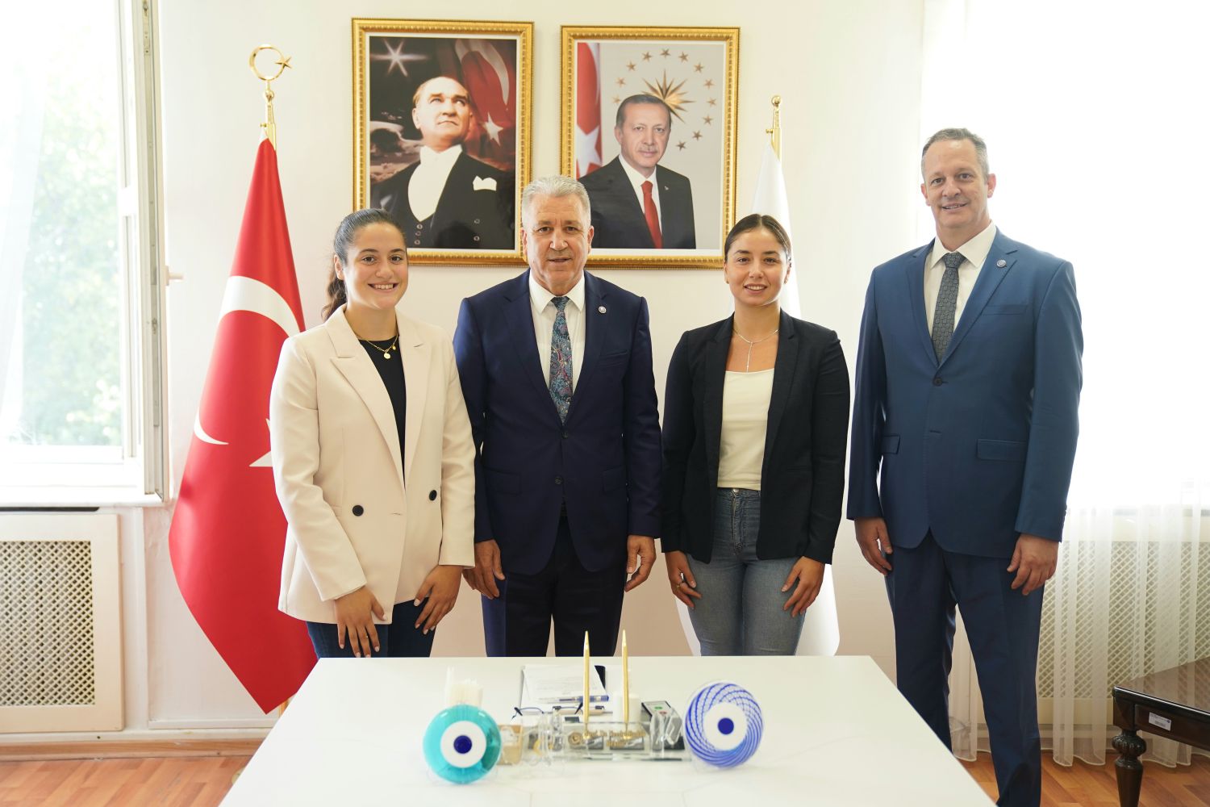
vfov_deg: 35.9
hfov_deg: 51.9
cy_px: 404
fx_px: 1244
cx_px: 605
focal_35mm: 37
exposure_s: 1/125
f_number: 2.8
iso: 640
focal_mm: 37
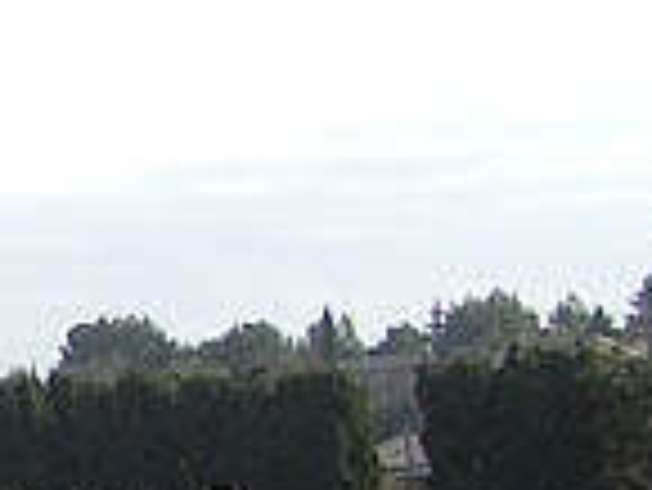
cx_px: -1034
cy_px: 668
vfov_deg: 6.8
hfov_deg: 8.2
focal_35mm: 217
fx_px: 4091
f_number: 4.3
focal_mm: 5.8
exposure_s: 1/400
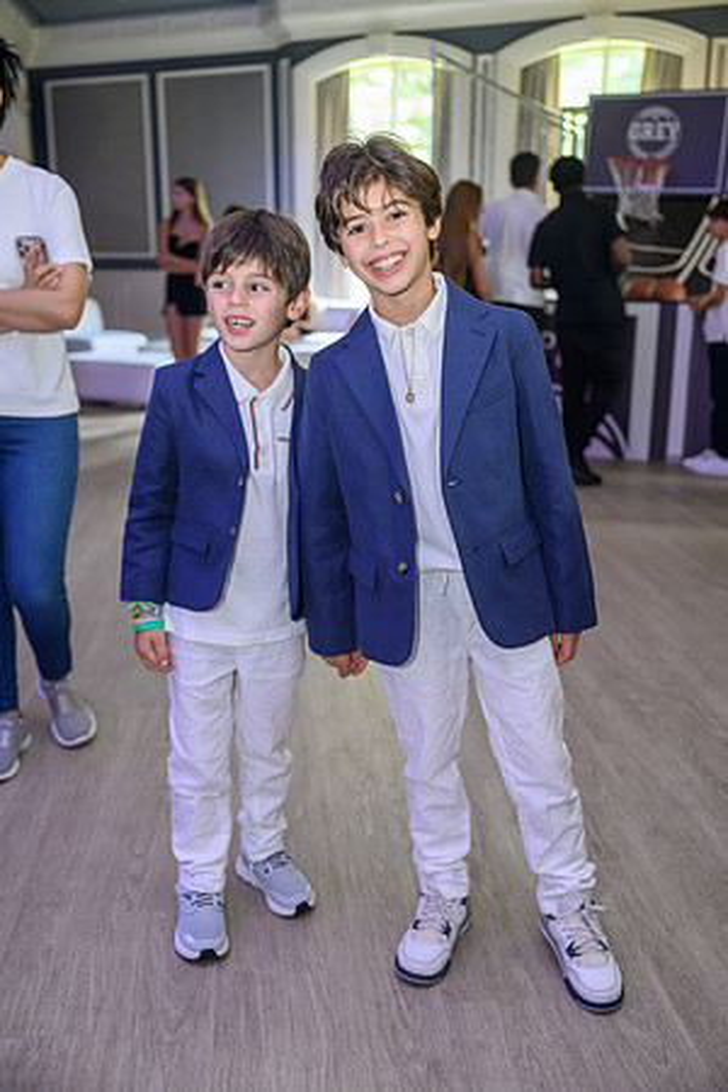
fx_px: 1062
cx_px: 364
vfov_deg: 54.4
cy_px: 546
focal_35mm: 35
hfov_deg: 37.9
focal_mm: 35
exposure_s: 1/160
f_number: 2.8
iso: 1250
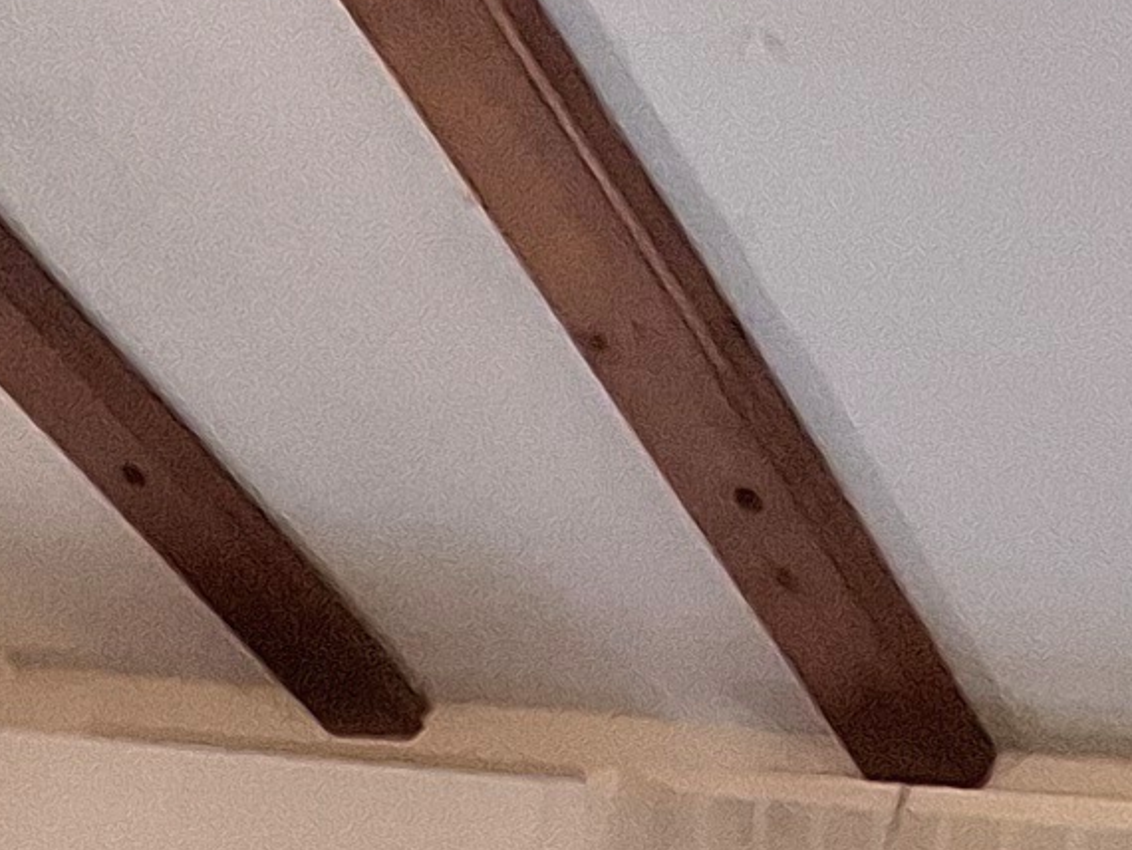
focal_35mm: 93
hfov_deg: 21.0
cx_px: 723
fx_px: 3043
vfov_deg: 10.7
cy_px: 2564
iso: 200
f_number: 2.2
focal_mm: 1.74
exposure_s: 1/25
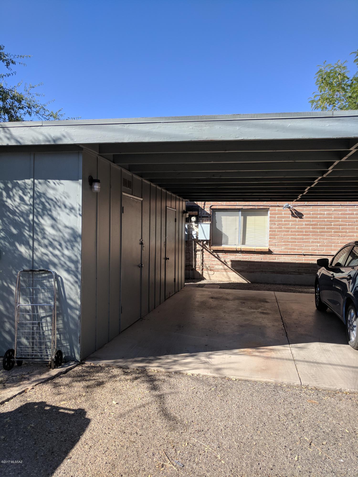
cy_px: 238
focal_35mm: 26
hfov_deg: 53.1
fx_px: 359
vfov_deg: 67.3
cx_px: 179
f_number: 2
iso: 53
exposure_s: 1/1149
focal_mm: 4.67
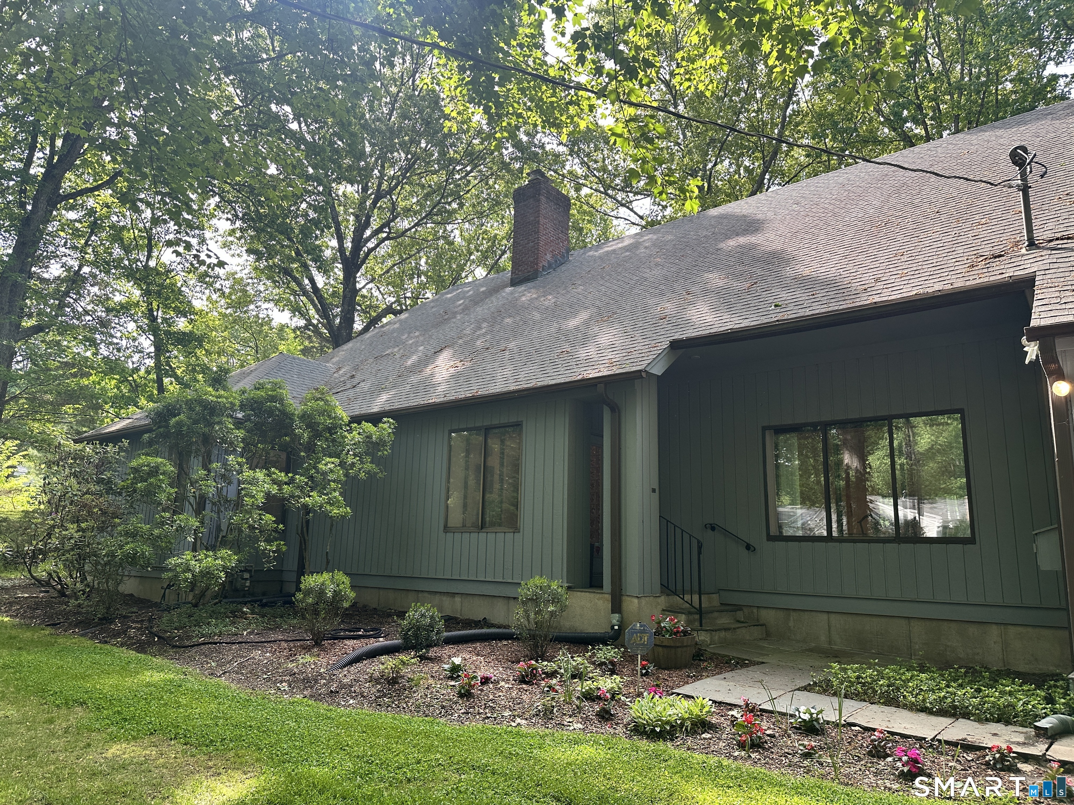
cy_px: 402
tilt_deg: +11.0
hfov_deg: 71.6
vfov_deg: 56.8
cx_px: 537
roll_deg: -1.4
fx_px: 745
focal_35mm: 24
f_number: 1.78
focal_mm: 6.86
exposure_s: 1/398
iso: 80
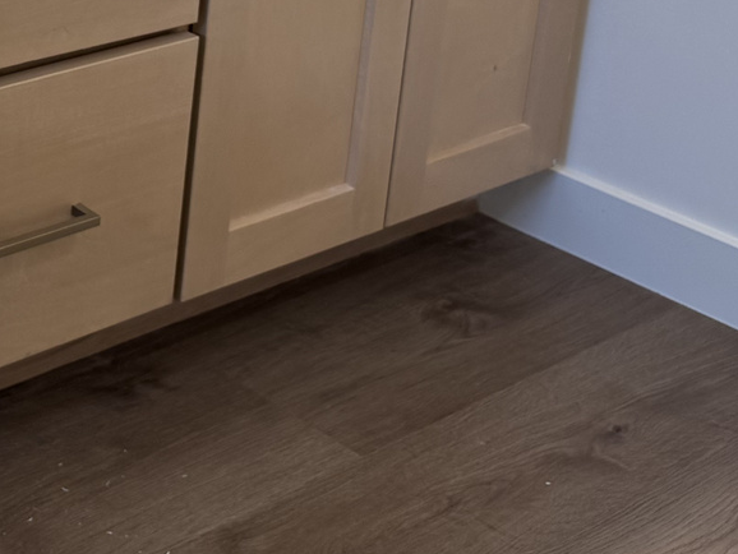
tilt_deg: -12.0
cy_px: -313
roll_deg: -2.4
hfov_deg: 20.6
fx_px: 1813
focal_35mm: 85
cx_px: -267
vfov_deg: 15.8
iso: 50
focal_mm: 6.76
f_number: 1.78
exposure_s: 1/136
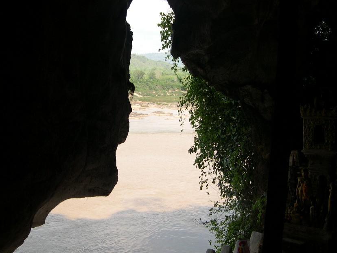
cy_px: 110
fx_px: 458
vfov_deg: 30.8
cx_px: 133
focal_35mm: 47
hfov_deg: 40.2
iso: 100
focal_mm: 8
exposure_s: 1/592
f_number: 2.8
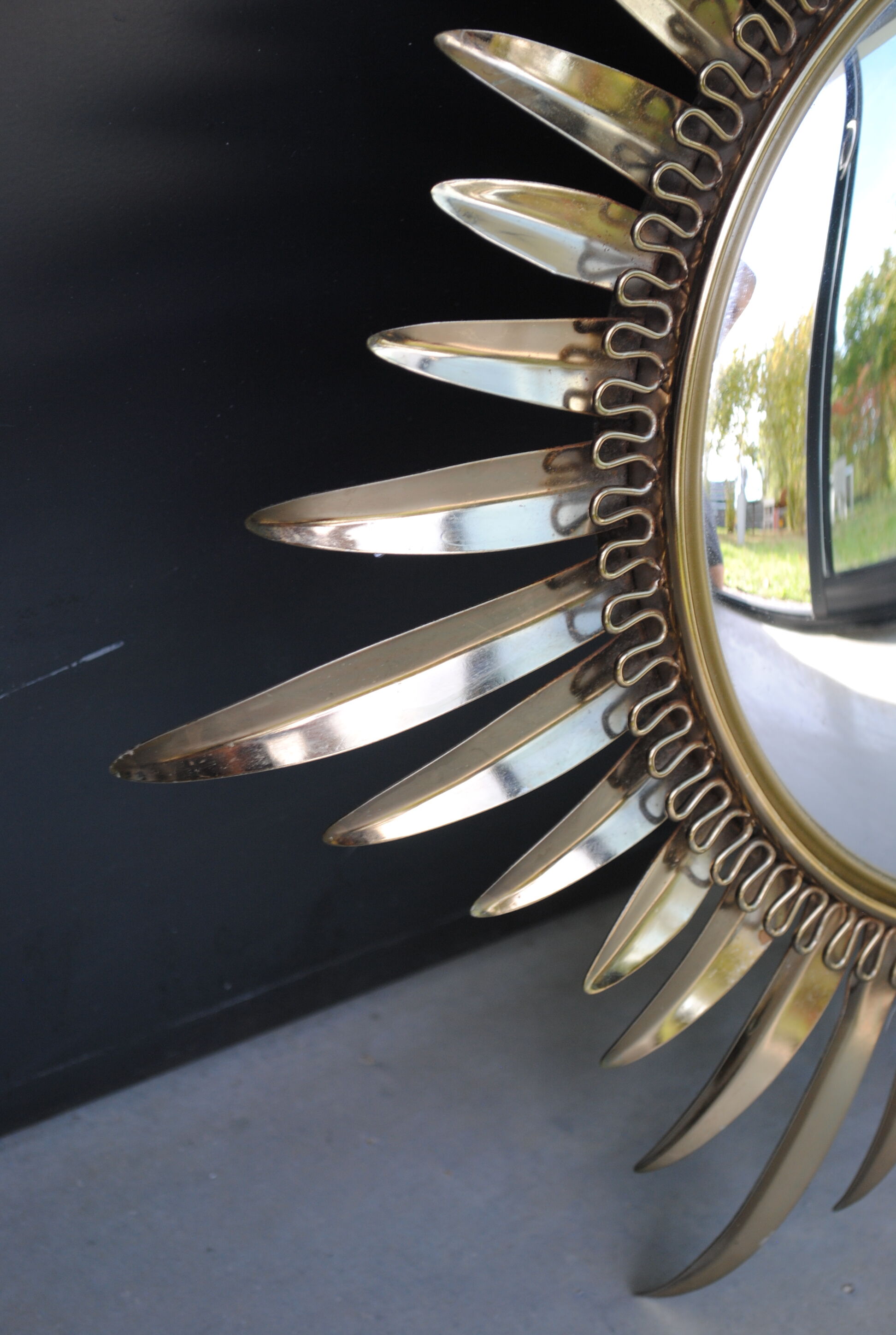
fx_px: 3065
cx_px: 448
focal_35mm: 82
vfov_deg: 24.6
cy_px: 668
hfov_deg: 16.6
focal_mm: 55
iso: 200
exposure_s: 1/60
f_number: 5.6
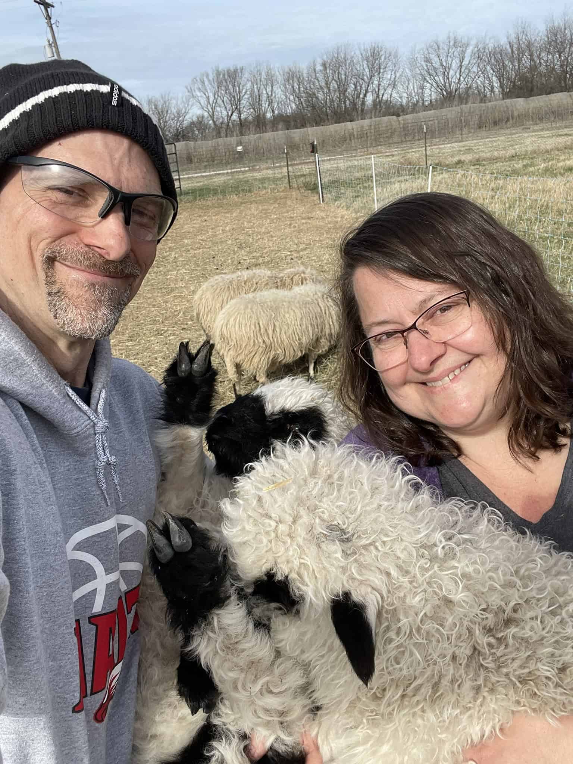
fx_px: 662
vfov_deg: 60.0
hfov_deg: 46.8
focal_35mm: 30
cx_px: 286
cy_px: 382
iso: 25
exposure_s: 1/1101
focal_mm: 2.7
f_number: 2.2
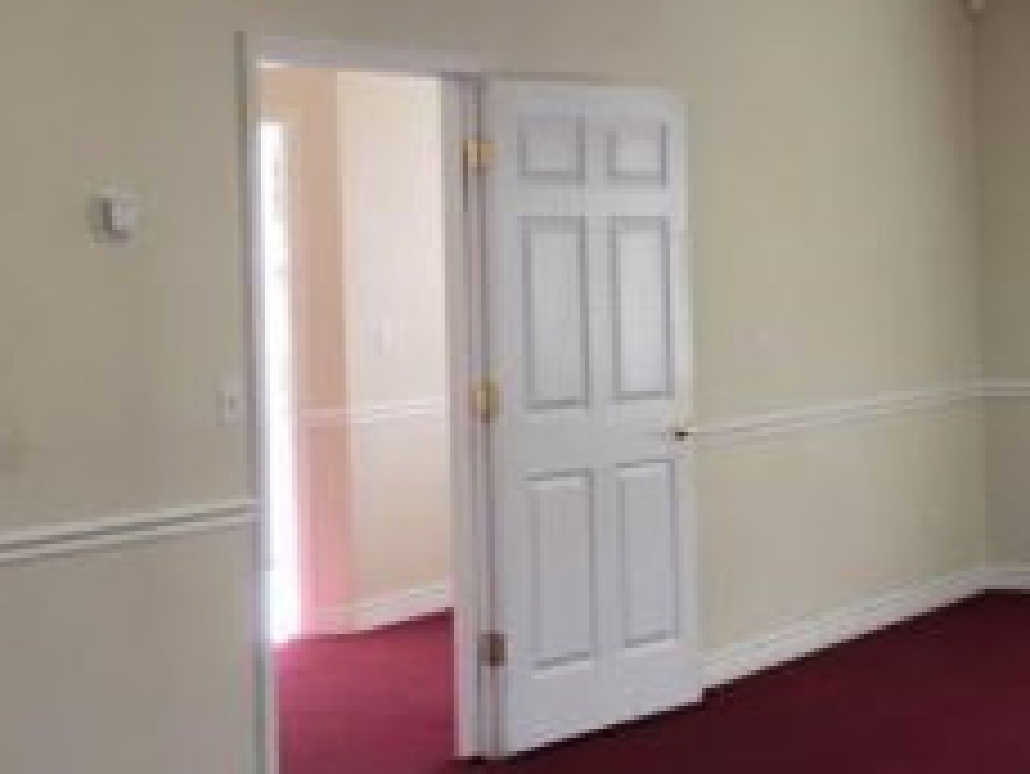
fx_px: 2411
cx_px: 1165
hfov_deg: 22.6
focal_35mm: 81
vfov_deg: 18.2
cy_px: 284
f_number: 2.2
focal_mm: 4.15
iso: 40
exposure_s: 1/60
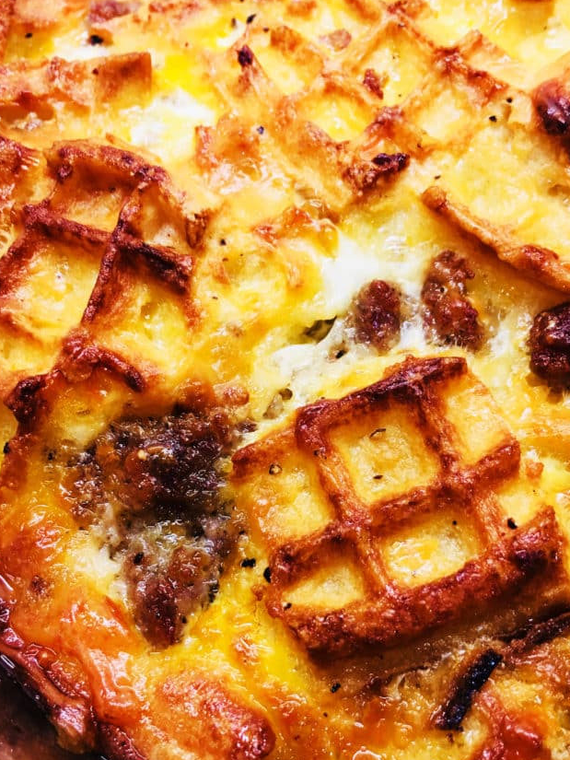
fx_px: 790
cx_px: 312
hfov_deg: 39.6
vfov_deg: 51.2
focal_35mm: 36
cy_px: 431
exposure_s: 1/15
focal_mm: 4.15
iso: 40
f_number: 2.2
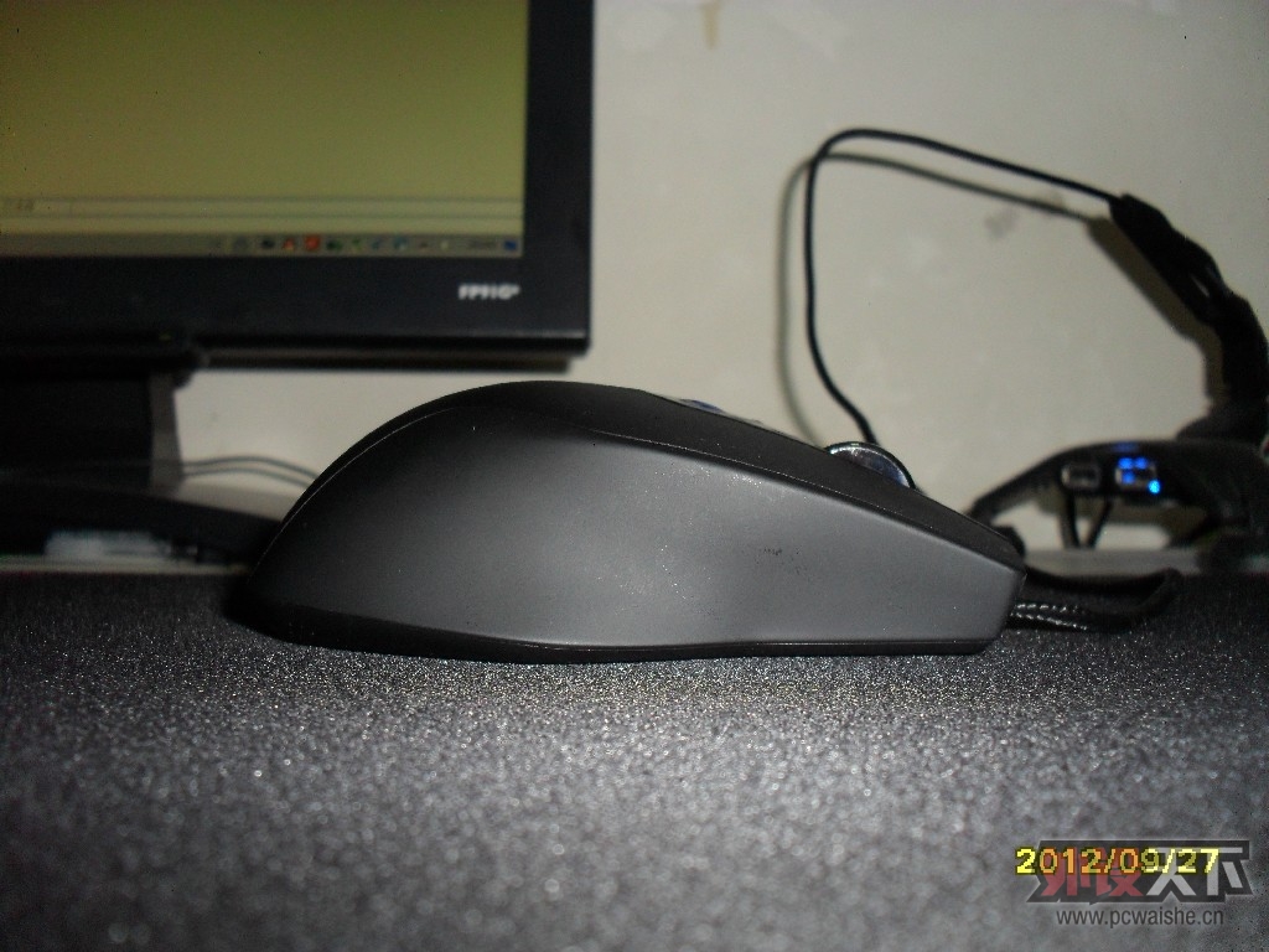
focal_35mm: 35
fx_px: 1283
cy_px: 476
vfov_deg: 40.7
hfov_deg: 52.6
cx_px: 634
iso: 200
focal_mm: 6.3
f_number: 3.2
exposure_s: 1/45
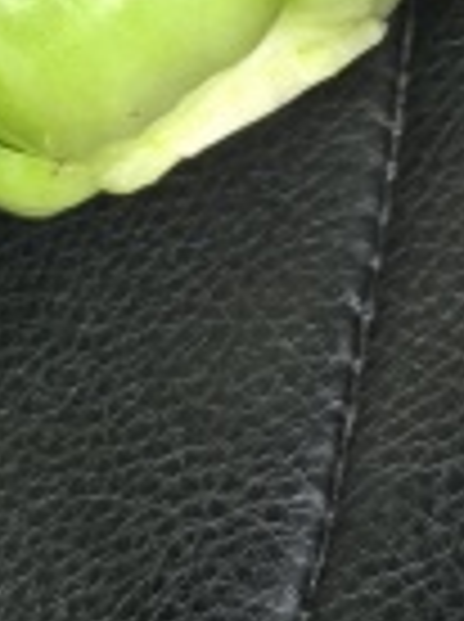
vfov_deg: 9.0
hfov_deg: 7.1
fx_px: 3747
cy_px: -592
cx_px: 297
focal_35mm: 209
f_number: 2
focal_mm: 6.98
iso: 640
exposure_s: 1/879
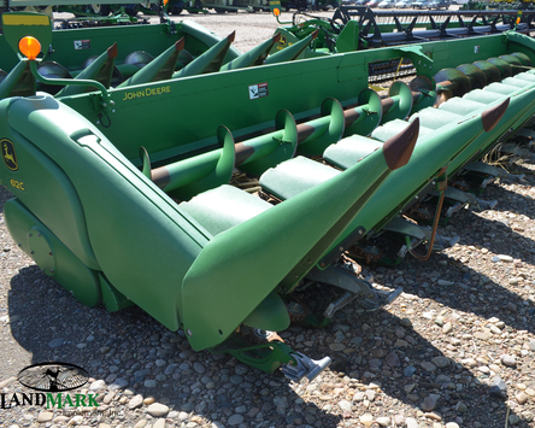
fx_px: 491
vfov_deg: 47.1
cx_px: 317
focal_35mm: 31
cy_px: 213
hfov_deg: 56.8
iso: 160
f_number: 8
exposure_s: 1/250
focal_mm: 18
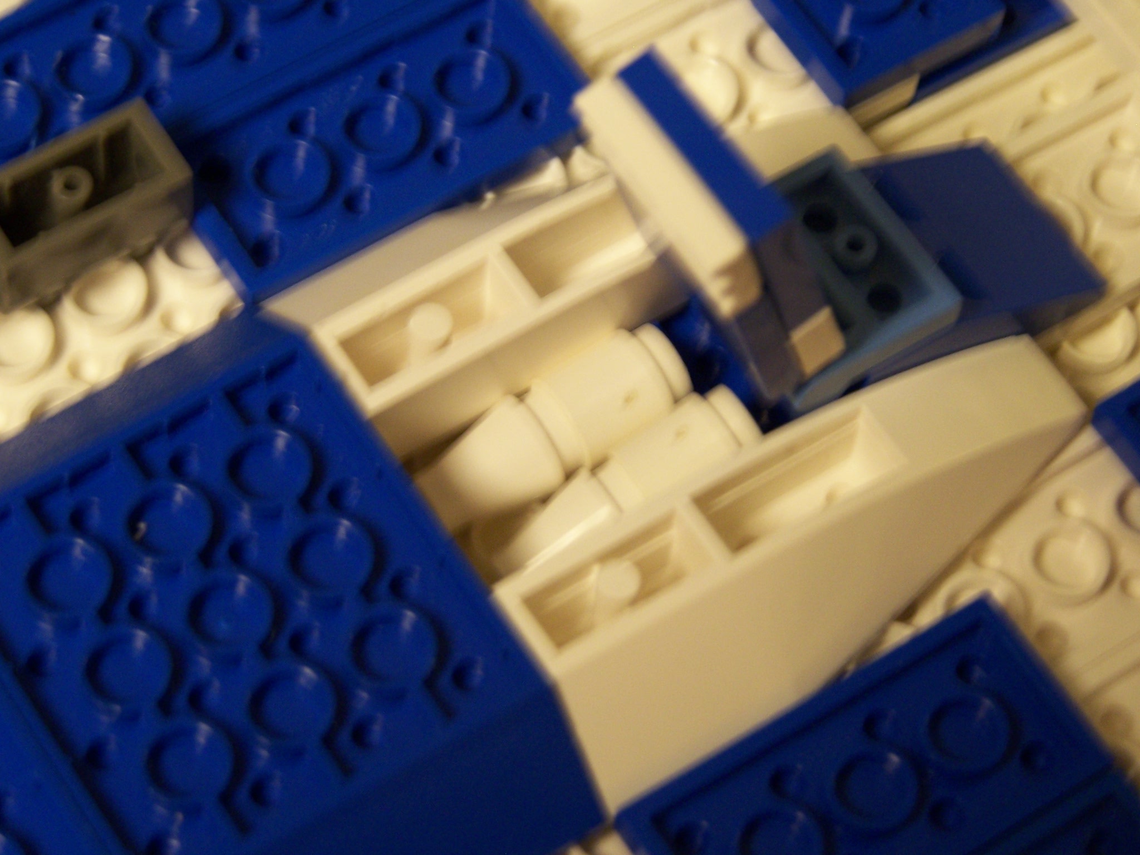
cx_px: 570
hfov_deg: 18.7
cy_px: 428
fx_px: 3458
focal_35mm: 105
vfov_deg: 14.1
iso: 140
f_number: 3.2
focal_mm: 17.5
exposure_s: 1/10
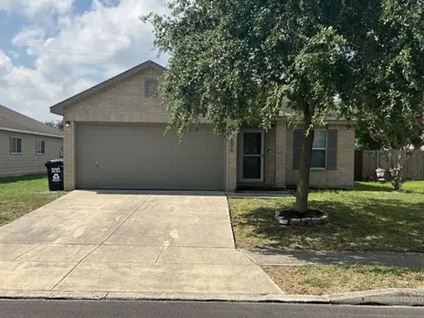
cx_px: 215
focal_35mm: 40
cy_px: 175
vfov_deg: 35.9
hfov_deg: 46.8
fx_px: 490
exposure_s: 1/2538
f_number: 1.8
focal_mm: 3
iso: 25
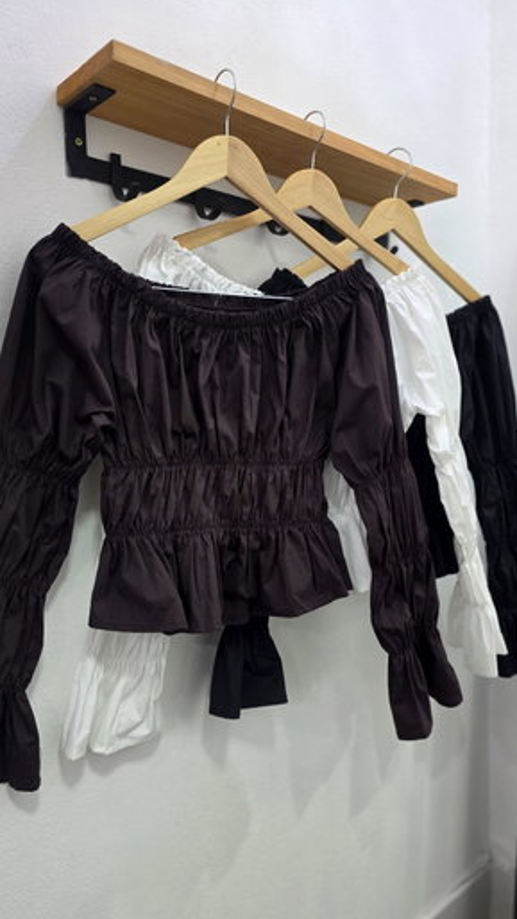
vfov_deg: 71.9
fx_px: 634
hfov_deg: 44.4
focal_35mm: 26
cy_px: 466
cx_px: 243
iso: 250
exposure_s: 1/101
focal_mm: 6.3
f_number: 1.7
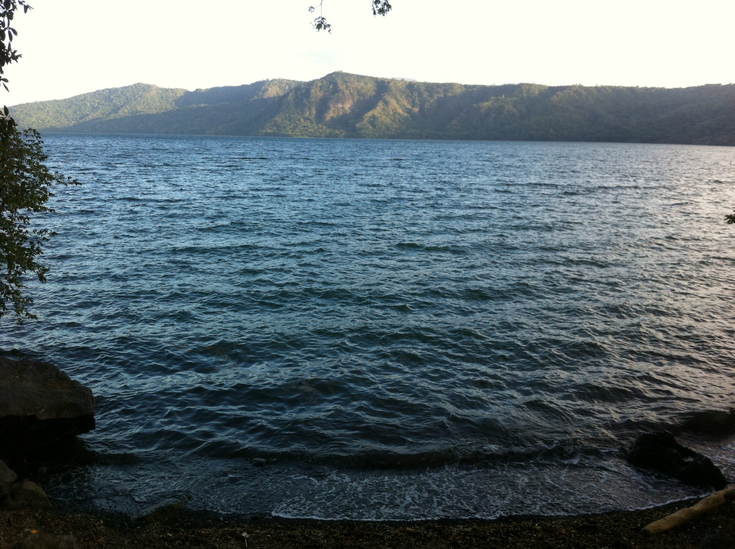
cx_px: 368
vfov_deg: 40.6
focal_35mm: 35
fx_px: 742
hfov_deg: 52.7
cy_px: 274
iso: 80
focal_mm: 3.85
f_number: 2.8
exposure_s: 1/212
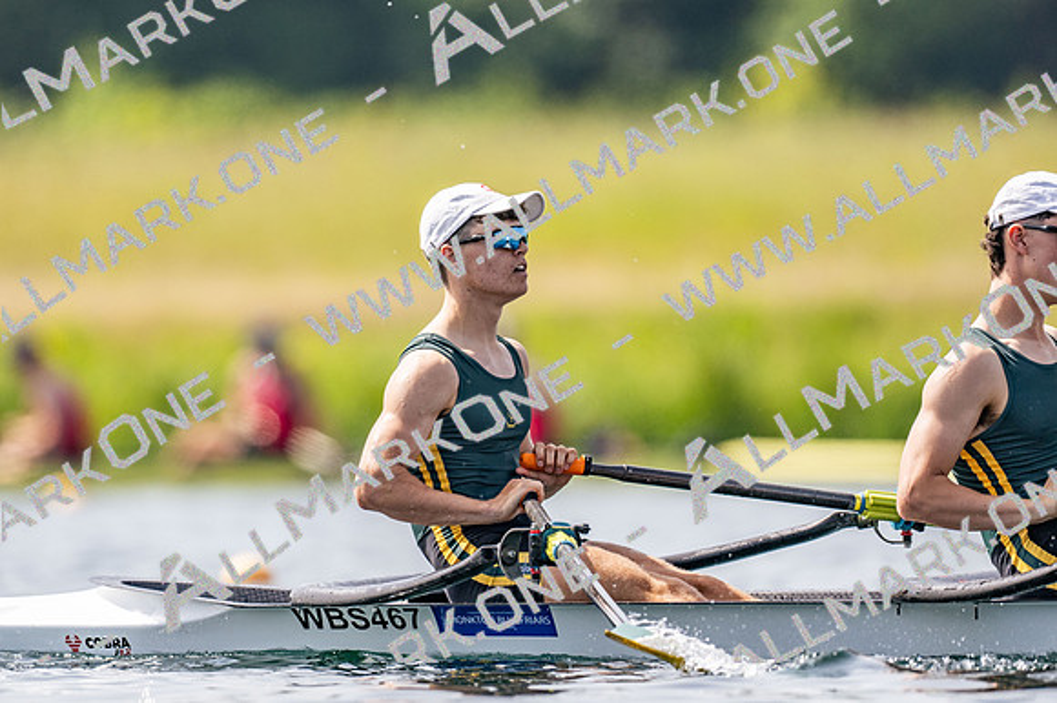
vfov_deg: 1.5
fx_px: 26409
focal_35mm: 900
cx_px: 528
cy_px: 352
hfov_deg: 2.3
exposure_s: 1/2500
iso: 220
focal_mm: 600
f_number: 4
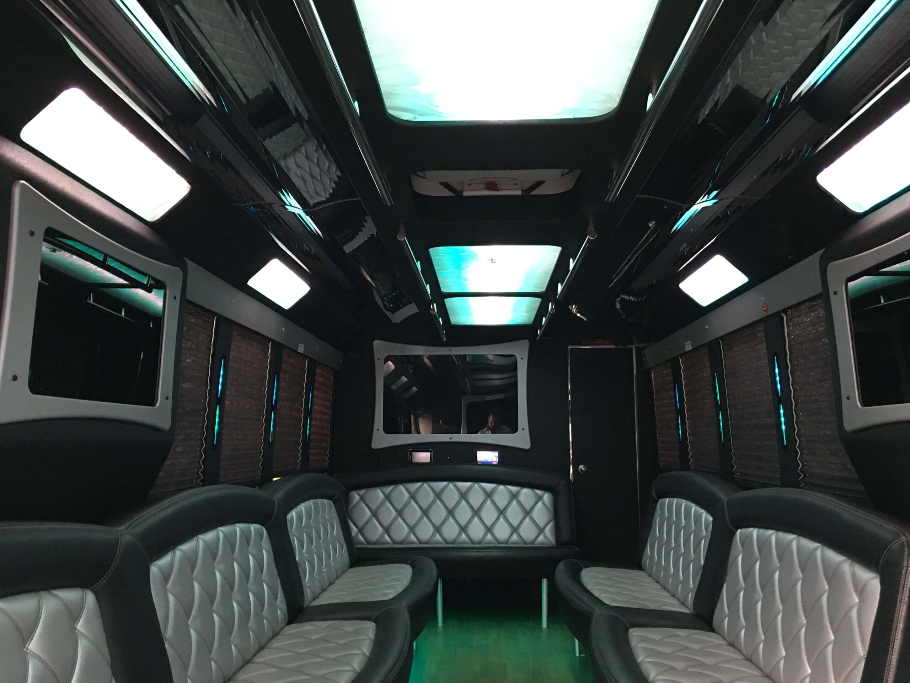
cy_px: 342
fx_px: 762
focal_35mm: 29
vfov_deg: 48.2
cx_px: 455
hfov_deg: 61.7
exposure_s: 1/8
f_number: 2.2
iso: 100
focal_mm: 4.2
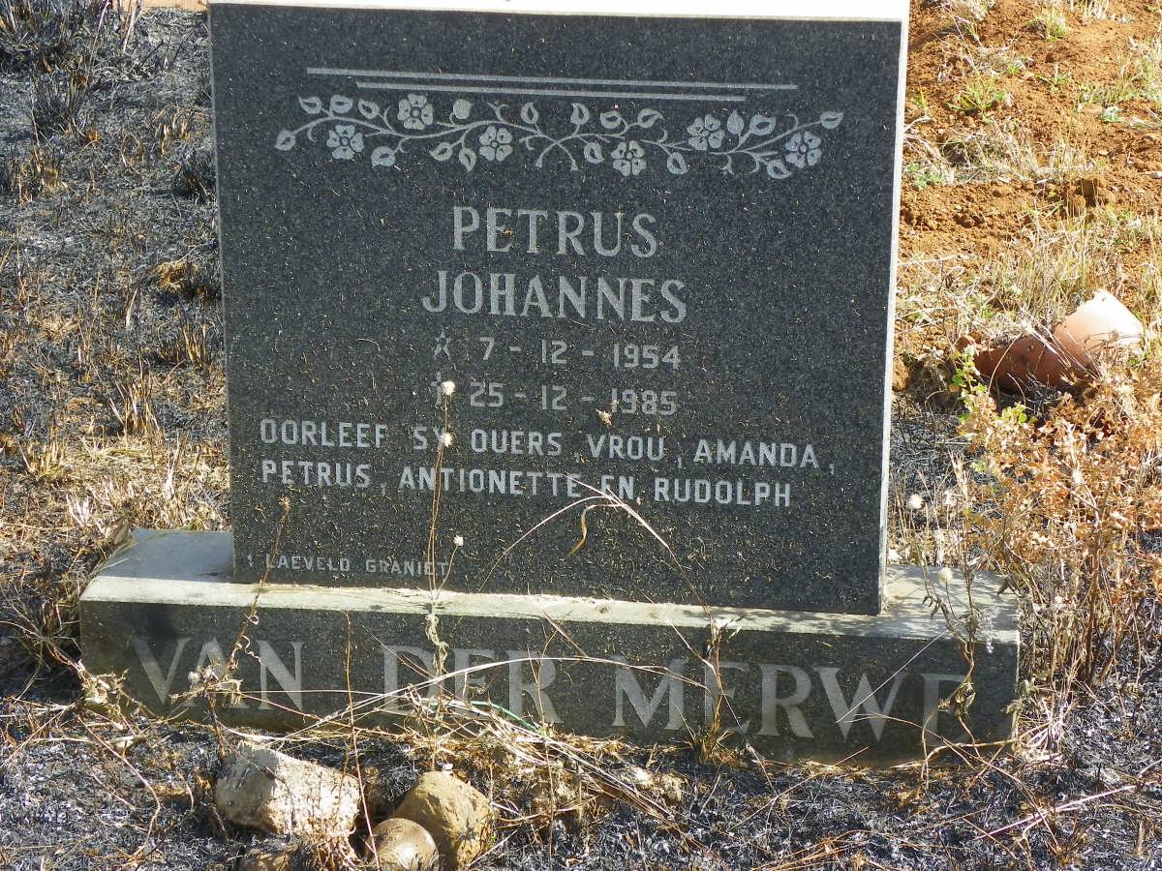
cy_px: 436
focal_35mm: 90
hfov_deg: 21.8
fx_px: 3021
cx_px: 581
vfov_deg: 16.4
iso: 64
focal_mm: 16
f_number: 4
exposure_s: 1/100
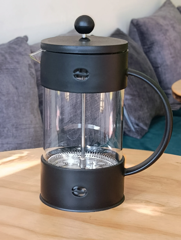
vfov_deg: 21.3
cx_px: 90
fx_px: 640
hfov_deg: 16.1
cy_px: 120
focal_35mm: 92
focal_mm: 6.11
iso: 858
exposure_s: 1/120
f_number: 1.65
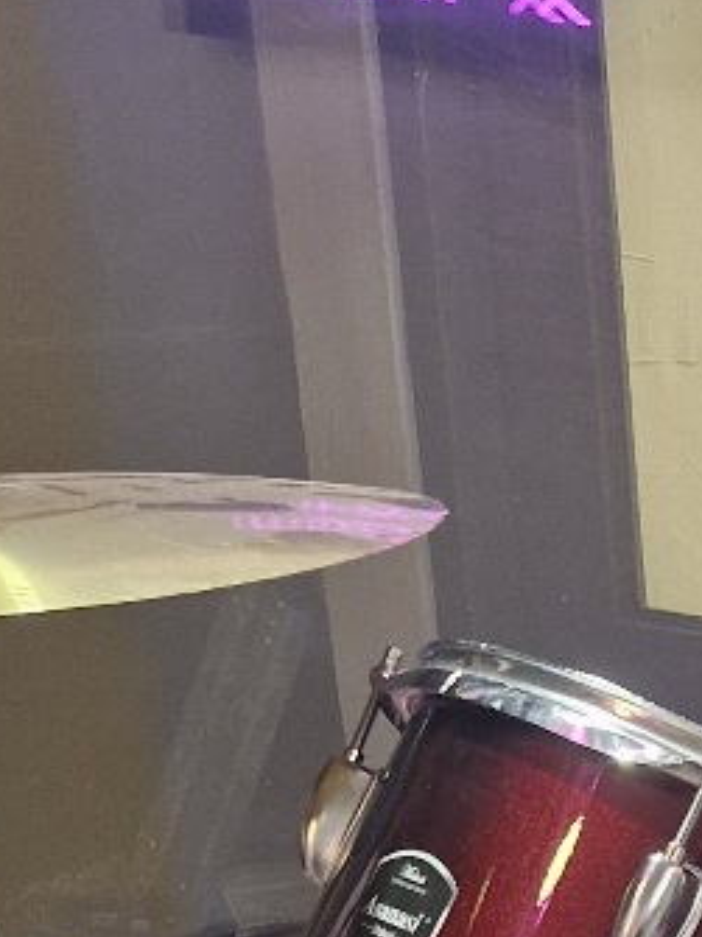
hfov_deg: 12.0
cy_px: 1550
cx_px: 1415
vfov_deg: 15.9
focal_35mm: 110
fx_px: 2976
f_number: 1.8
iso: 320
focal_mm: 5.54
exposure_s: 1/120
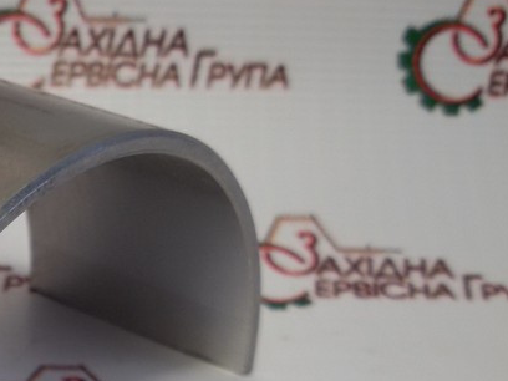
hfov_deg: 23.9
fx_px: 1115
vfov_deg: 18.9
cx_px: -59
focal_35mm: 76
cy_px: 375
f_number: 2.4
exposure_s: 1/107
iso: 40
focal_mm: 2.93
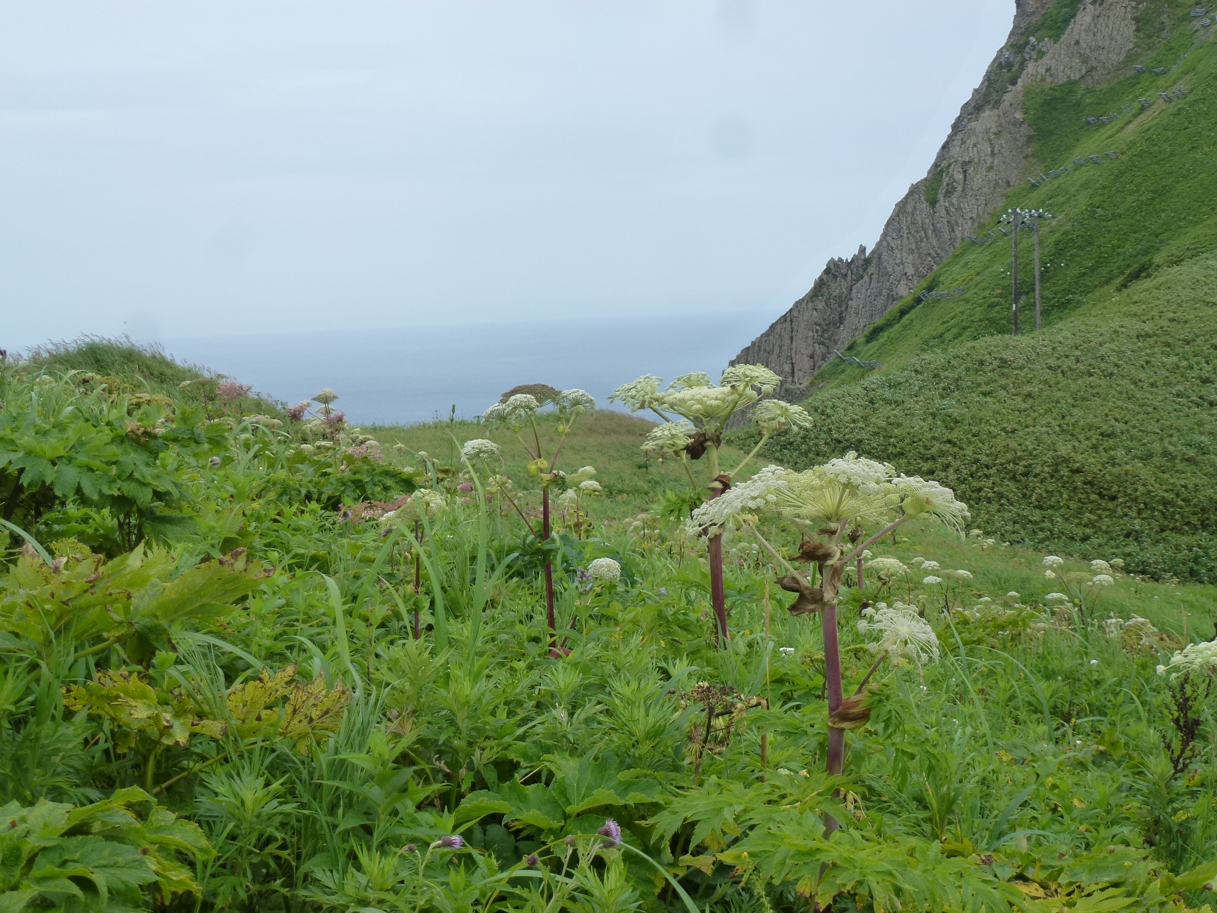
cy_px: 456
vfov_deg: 25.7
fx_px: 2004
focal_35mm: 57
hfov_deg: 33.8
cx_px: 608
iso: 160
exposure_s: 1/400
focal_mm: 10.1
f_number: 4.4
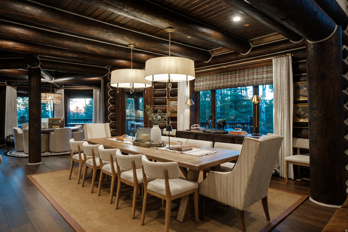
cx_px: 174
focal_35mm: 21
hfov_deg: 81.2
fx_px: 203
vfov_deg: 59.5
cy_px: 116
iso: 400
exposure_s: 1/10
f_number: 5.6
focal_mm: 13.8
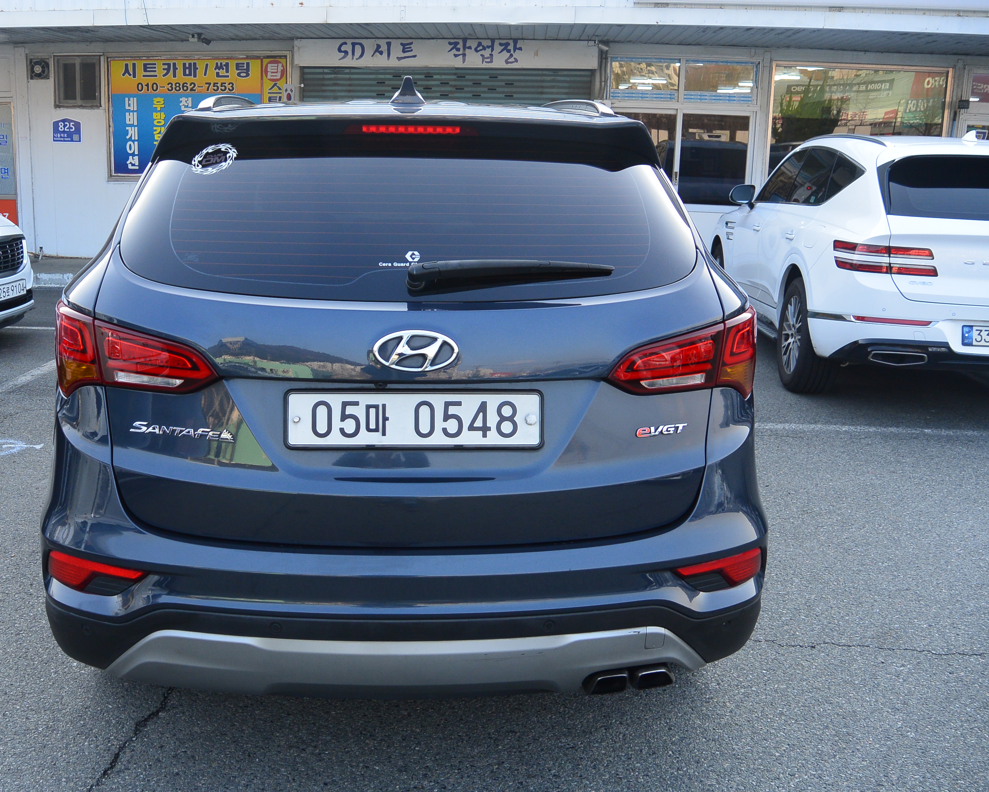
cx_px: 424
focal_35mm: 33
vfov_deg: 44.5
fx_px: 966
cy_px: 398
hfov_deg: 54.0
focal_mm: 11
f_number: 4
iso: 200
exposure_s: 1/250
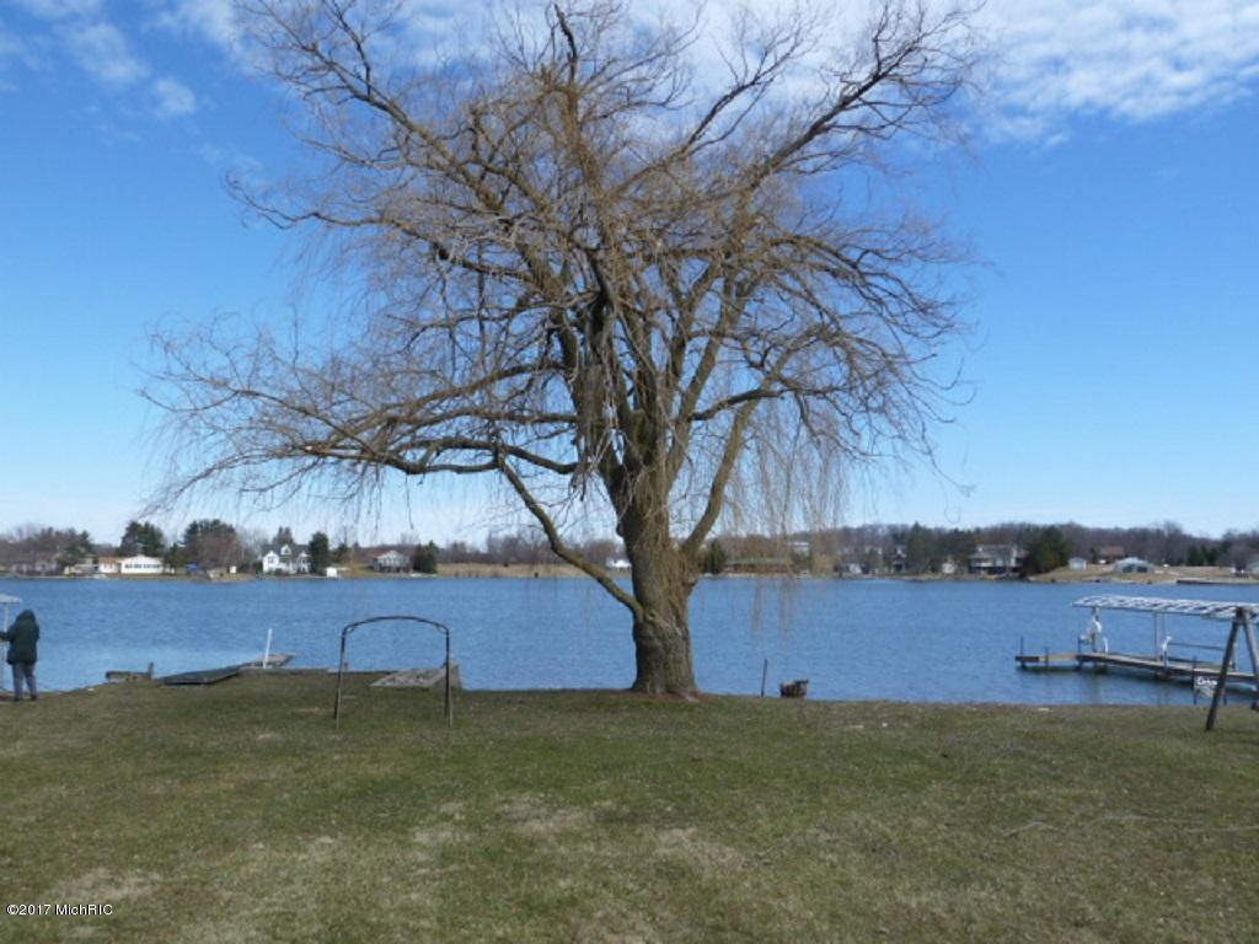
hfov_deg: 69.4
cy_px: 472
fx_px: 909
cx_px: 630
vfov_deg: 54.9
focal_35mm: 25
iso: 80
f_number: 4.5
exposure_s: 1/400
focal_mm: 4.1
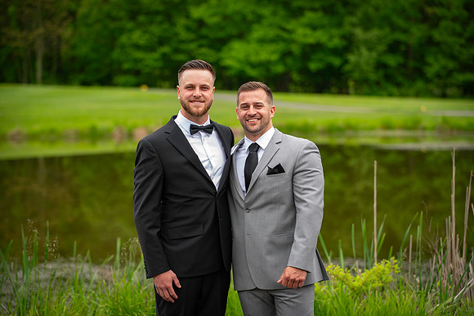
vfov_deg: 13.4
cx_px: 237
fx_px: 1342
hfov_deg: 20.0
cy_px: 158
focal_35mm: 102
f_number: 2.8
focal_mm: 102
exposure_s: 1/250
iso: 64
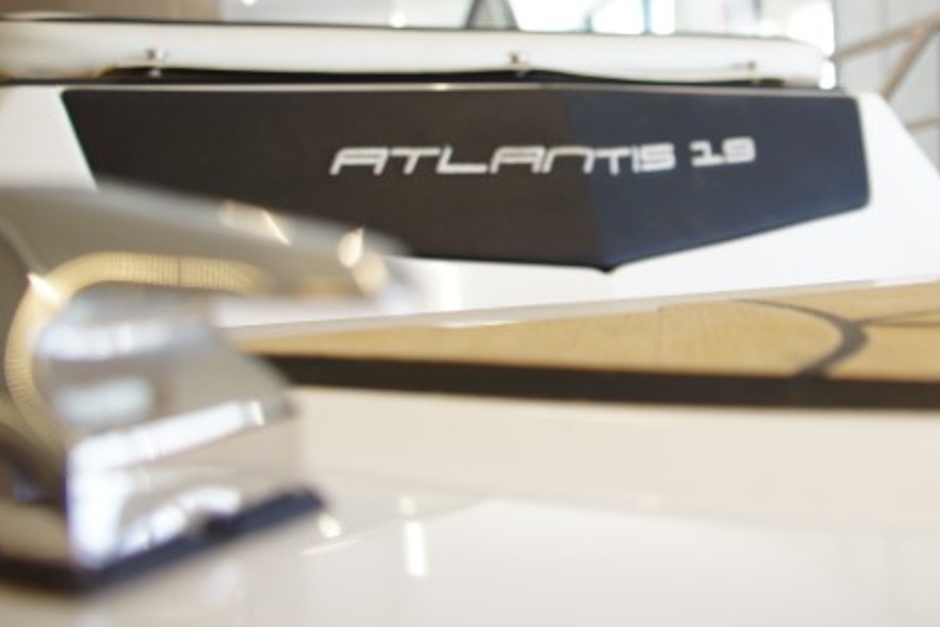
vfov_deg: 29.9
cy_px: 134
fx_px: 1149
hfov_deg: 43.8
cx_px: 627
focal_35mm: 44
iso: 200
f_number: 3.5
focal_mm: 18
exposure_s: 1/50
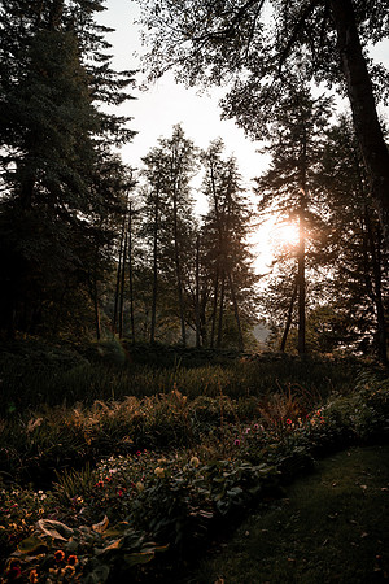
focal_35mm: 24
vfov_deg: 73.7
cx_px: 194
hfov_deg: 53.1
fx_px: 389
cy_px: 292
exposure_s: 1/2500
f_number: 2.8
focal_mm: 24
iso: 500
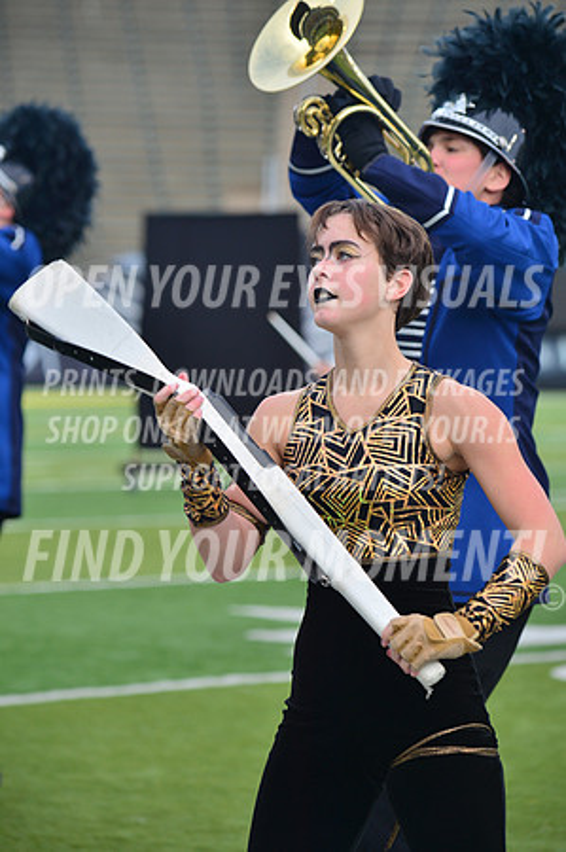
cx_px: 283
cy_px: 426
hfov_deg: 7.4
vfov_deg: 11.1
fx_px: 4373
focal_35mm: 185
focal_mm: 185
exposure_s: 1/800
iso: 200
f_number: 5.6
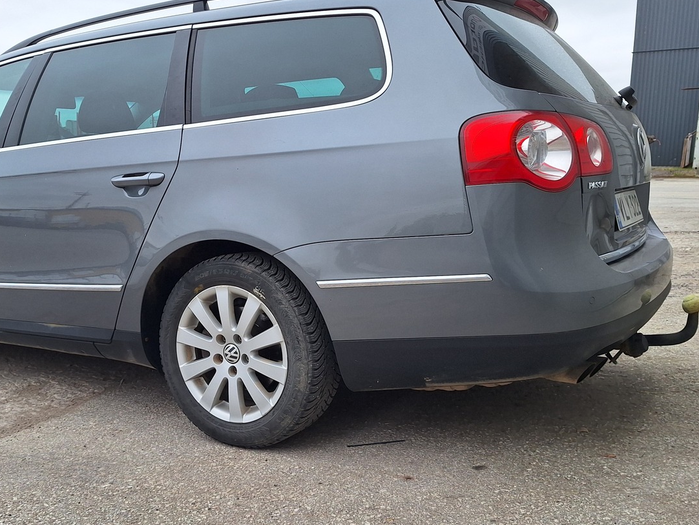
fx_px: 687
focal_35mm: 34
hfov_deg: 53.3
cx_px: 260
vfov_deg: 41.7
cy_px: 292
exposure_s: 1/836
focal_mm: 5.54
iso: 40
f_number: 1.8
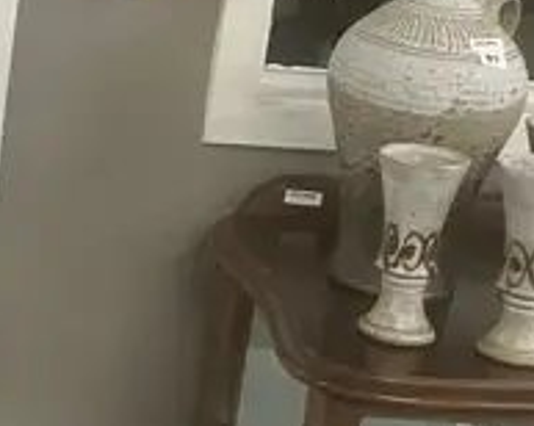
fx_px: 2289
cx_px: -426
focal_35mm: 145
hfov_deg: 12.2
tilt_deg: -17.3
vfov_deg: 10.6
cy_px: 224
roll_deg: -3.4
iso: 160
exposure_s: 1/50
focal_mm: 3.99
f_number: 1.8
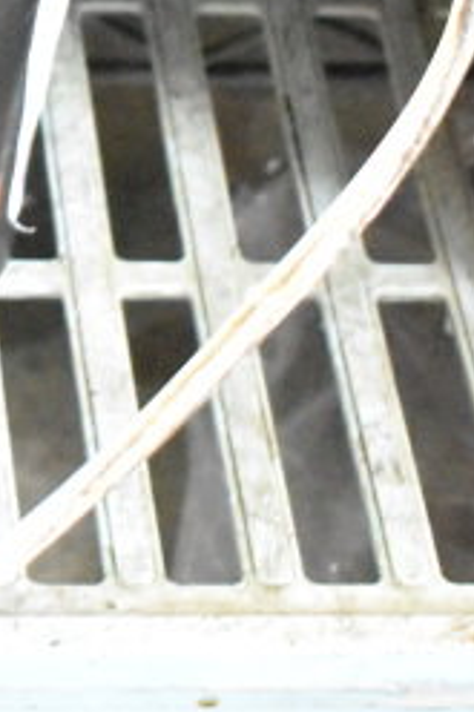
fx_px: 3398
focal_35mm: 172
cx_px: -327
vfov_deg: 11.4
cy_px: -375
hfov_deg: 7.8
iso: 20000
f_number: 4.2
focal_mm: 31
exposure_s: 1/50
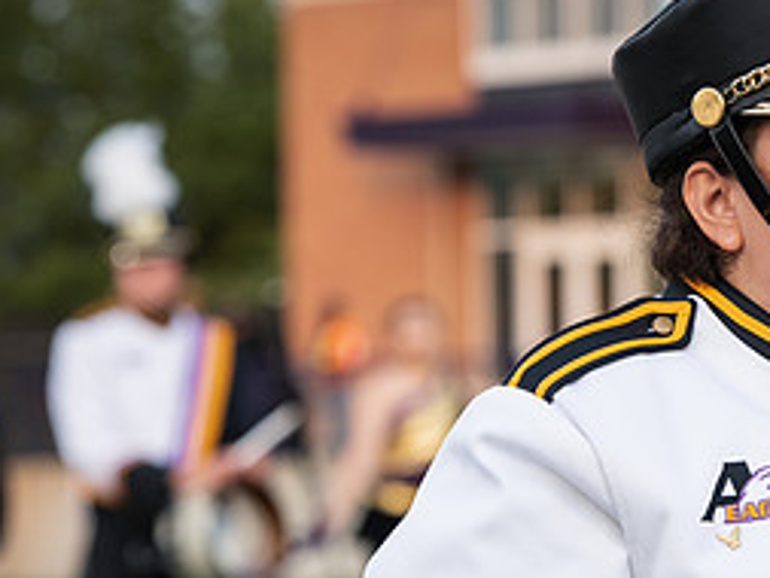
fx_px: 6632
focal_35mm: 298
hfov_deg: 6.6
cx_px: 779
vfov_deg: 5.0
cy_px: 254
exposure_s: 1/640
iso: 640
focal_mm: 135
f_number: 5
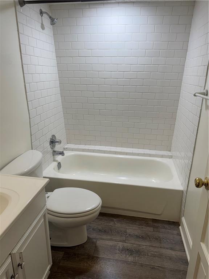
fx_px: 193
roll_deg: +0.4
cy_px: 140
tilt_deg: -18.7
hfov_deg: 56.8
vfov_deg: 71.6
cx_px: 104
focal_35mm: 24
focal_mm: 6.76
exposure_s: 1/127
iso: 50
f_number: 1.78
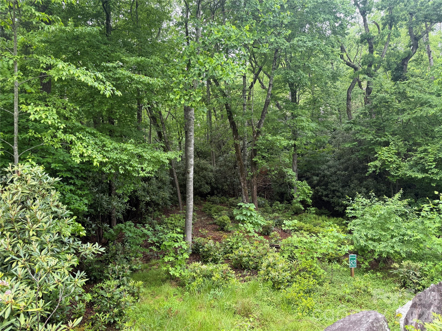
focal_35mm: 24
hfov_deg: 71.6
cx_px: 221
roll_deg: +0.7
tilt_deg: +2.2
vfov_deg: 56.8
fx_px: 306
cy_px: 166
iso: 64
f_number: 1.78
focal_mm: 6.76
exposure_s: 1/121
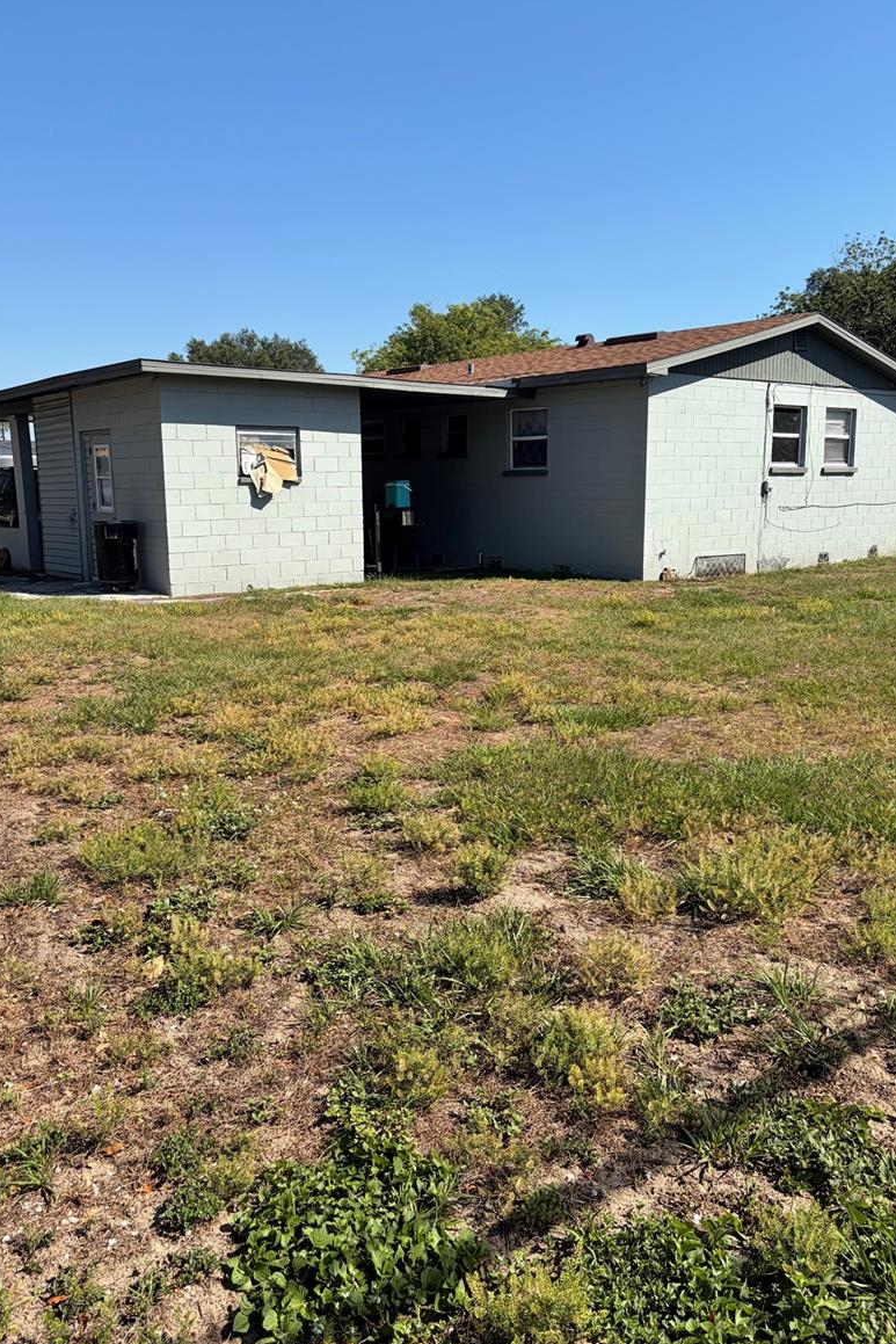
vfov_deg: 65.5
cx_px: 460
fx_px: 1045
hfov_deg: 46.4
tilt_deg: -8.8
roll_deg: -0.1
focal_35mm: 28
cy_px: 656
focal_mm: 5.96
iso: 50
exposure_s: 1/3279
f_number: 1.6
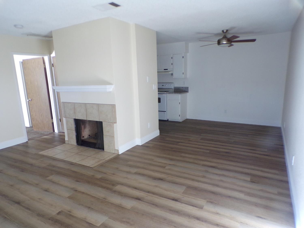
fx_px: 211
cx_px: 152
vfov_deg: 56.8
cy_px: 114
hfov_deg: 71.6
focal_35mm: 24
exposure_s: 1/18
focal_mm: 4.3
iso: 200
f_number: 3
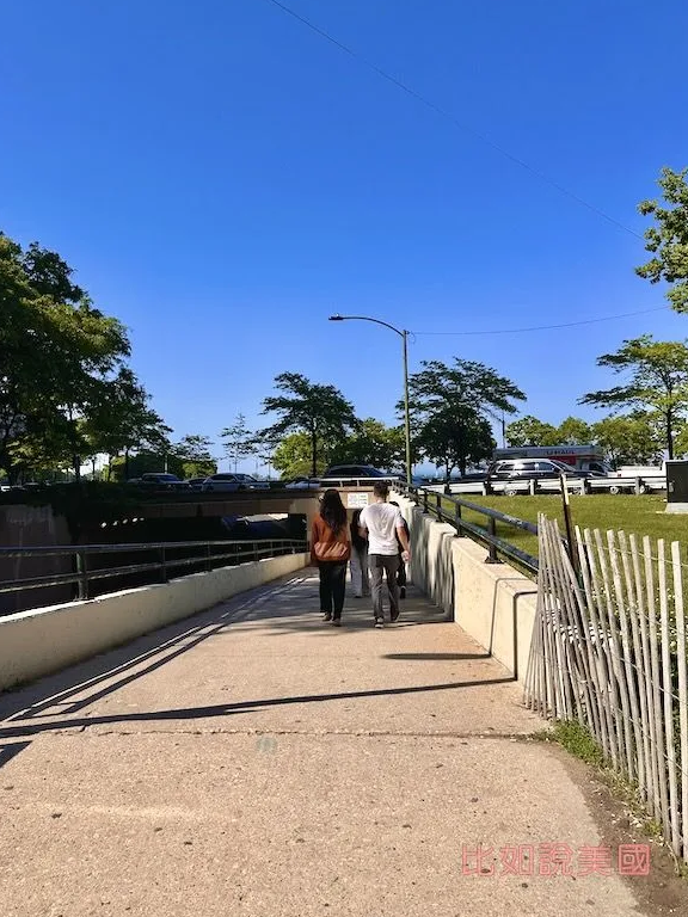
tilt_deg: +6.0
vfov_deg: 69.4
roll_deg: -0.8
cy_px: 445
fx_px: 663
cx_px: 352
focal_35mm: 25
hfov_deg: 54.9
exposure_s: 1/5263
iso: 80
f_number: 1.78
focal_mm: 6.86
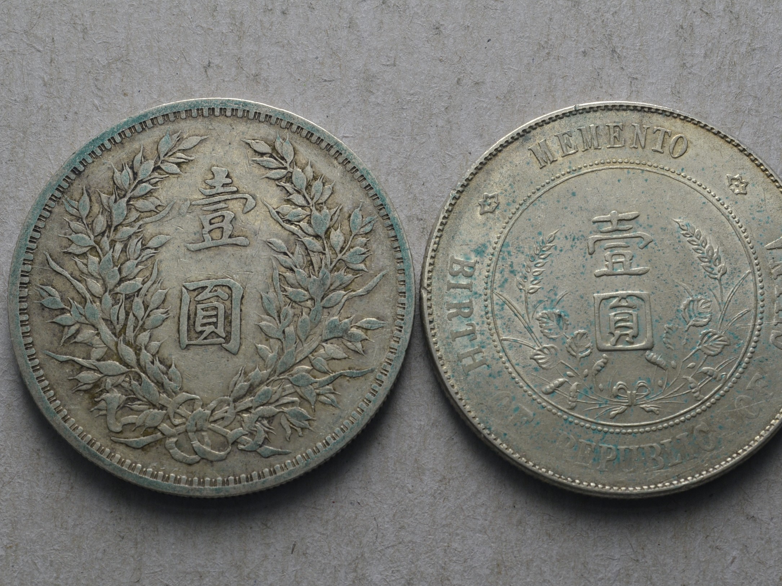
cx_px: 409
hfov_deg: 23.0
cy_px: 294
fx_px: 1920
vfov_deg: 17.4
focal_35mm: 85
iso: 400
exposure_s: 1/250
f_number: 14
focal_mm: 52
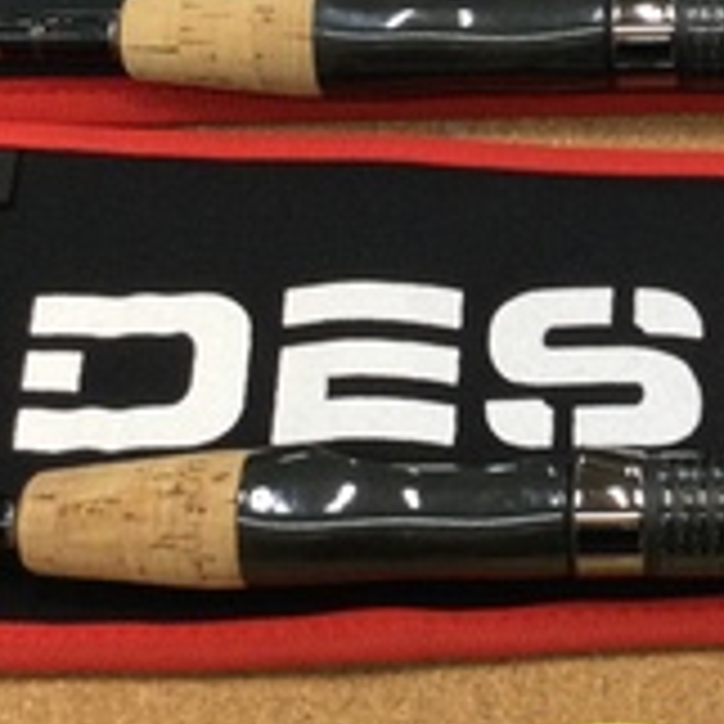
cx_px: 733
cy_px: 189
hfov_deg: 16.7
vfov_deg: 17.0
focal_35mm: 102
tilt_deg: -60.9
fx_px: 2414
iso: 25
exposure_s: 1/30
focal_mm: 3.3
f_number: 2.4
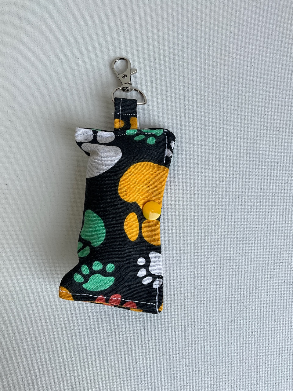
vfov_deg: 61.7
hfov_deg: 48.2
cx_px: 146
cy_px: 196
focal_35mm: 29
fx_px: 327
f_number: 1.8
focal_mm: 3
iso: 20
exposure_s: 1/122
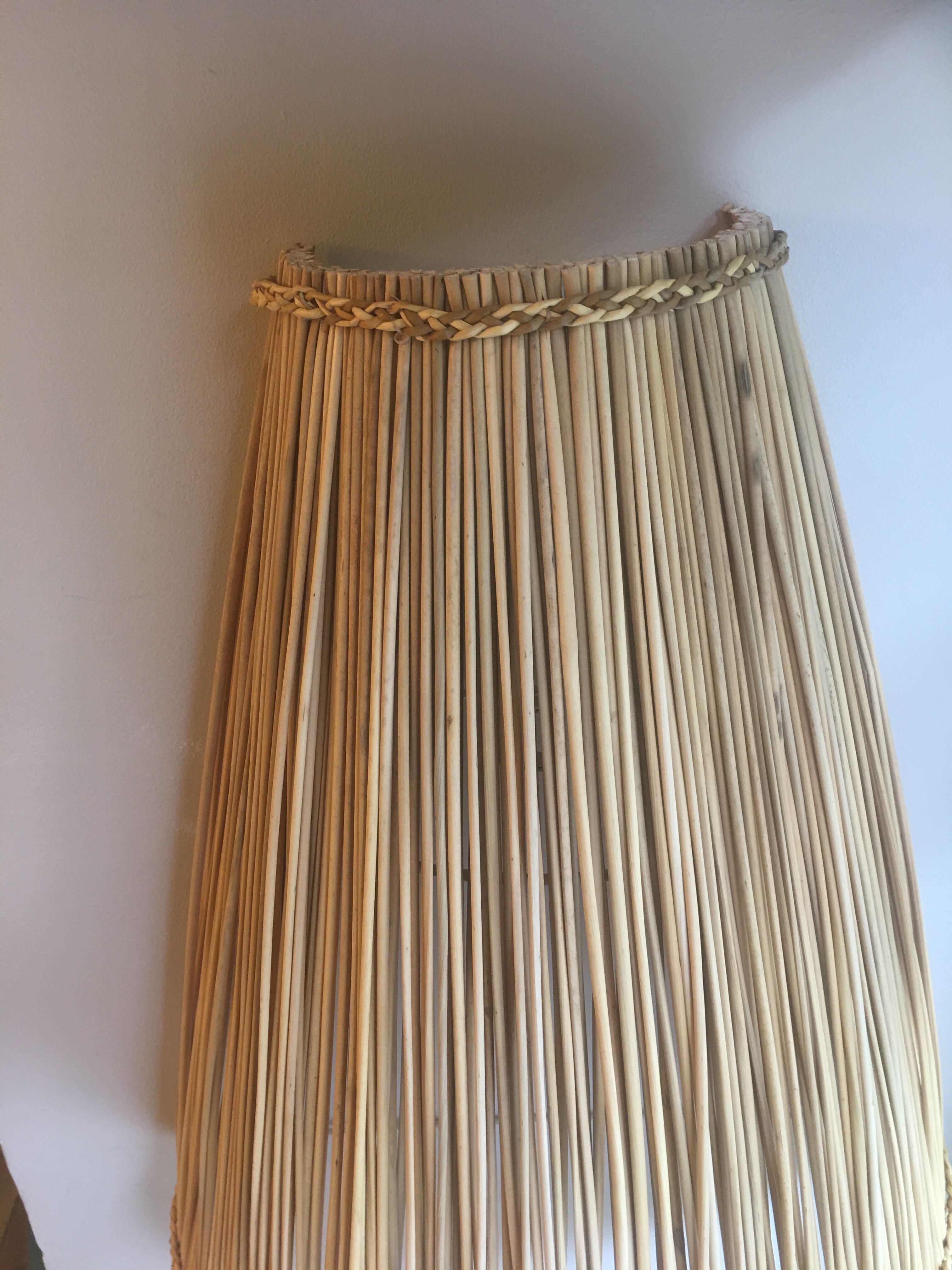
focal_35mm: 29
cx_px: 476
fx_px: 1063
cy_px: 635
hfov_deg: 48.2
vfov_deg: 61.7
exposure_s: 1/17
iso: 50
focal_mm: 4.15
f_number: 2.2
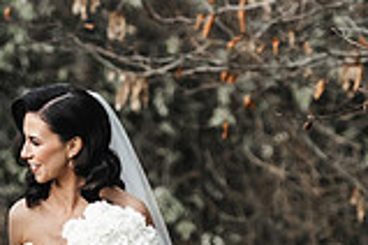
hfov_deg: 5.0
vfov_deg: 3.3
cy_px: 435
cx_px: 129
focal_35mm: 415
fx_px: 4242
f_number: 2.8
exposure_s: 1/320
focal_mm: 100
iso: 640
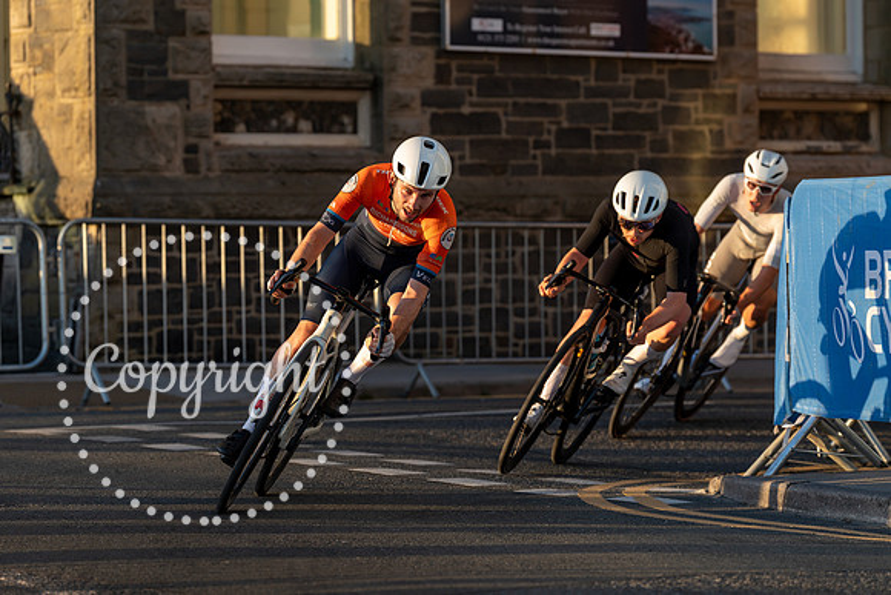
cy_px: 298
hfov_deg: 15.2
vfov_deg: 10.2
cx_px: 446
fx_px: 3342
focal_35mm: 135
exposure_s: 1/1000
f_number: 4
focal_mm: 135
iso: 200
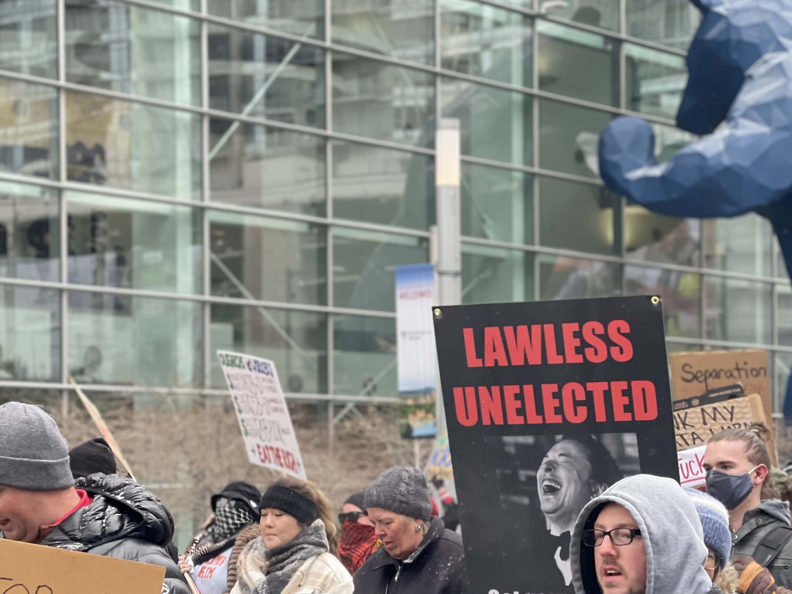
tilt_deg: +0.1
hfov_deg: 19.1
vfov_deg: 14.3
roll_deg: +1.0
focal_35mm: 103
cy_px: 428
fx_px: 2357
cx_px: 483
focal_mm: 7.5
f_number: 2.2
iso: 64
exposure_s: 1/121
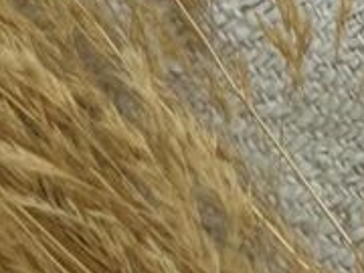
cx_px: 855
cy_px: -22
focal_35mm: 160
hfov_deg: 10.7
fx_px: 1682
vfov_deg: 9.2
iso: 160
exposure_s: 1/121
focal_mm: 2.22
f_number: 2.2
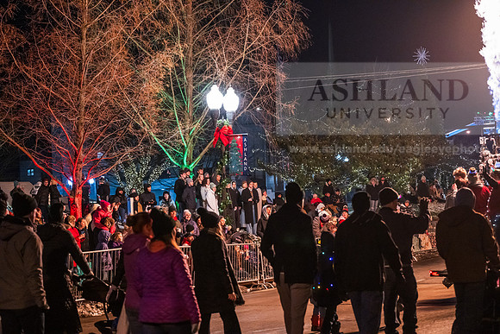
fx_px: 1000
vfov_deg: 18.9
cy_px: 167
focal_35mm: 72
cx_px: 250
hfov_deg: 28.1
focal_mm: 72
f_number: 3.5
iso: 4000
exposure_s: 1/320
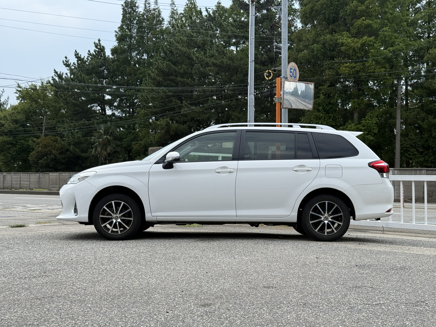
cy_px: 164
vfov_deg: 30.3
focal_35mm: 48
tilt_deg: +2.0
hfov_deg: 39.7
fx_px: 605
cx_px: 218
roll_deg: -1.0
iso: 80
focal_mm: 6.76
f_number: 1.78
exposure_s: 1/2415
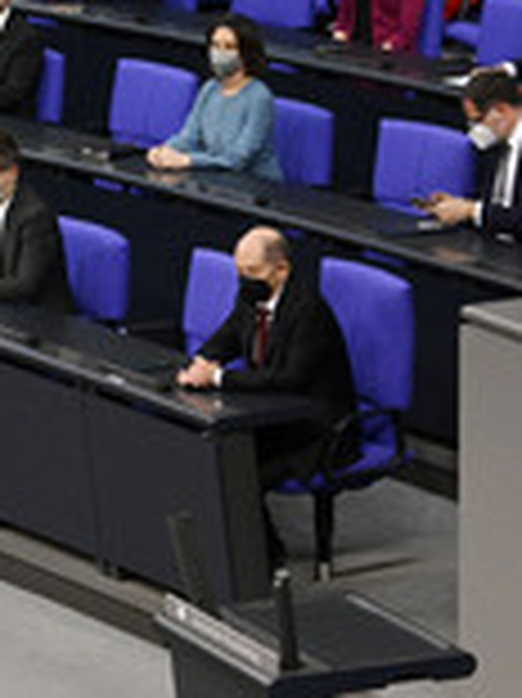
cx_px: 317
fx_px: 4611
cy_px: 81
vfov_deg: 8.6
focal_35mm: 229
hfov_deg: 6.5
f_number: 5.6
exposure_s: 1/320
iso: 6400
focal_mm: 82
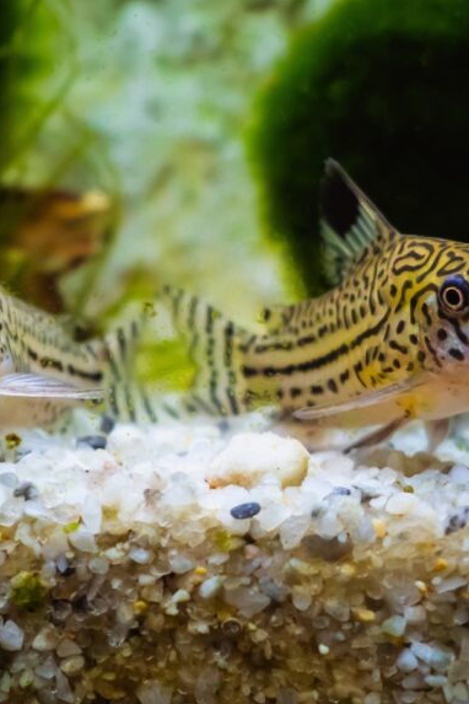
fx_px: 2286
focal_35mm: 117
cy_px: 351
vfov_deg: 17.5
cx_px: 232
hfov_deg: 11.7
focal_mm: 42
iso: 2500
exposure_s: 1/80
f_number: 5.6
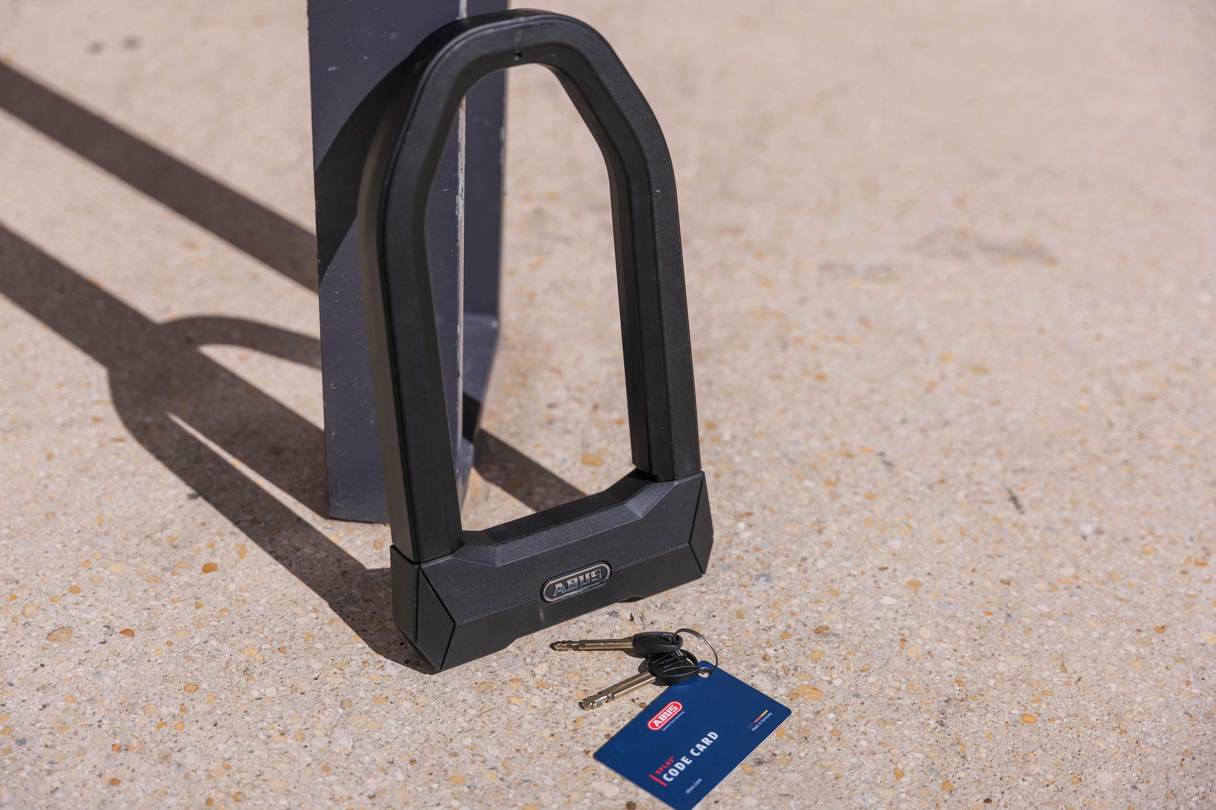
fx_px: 1689
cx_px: 608
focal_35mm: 50
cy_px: 405
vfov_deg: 27.0
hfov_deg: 39.6
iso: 100
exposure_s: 1/2500
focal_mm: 50
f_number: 2.8
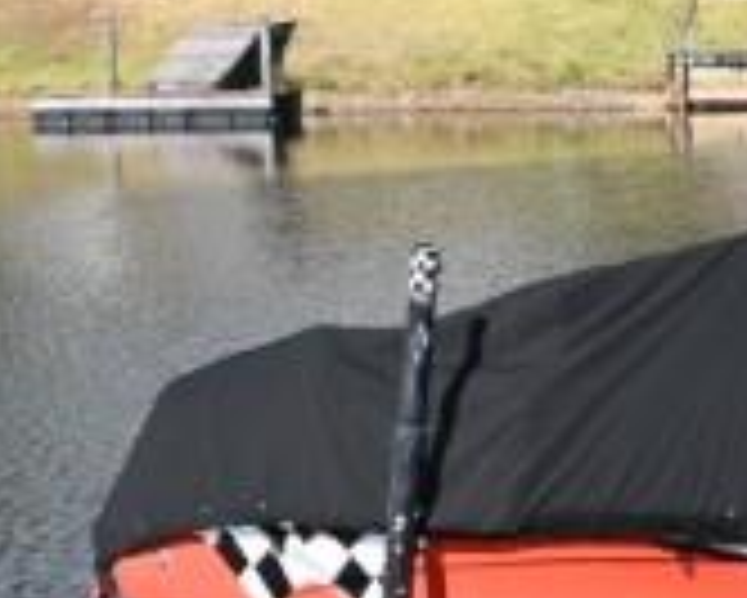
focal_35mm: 191
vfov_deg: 8.1
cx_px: 1850
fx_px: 4233
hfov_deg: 9.0
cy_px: 333
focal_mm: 23.5
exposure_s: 1/200
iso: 100
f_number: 8
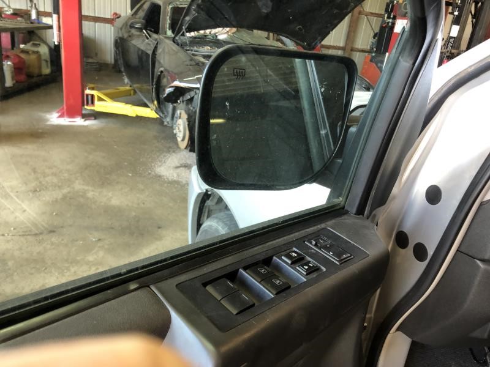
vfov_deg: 49.7
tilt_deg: -23.3
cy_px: 184
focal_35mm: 28
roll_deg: -6.2
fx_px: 396
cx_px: 245
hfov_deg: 63.4
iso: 50
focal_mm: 3.99
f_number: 1.8
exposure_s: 1/15
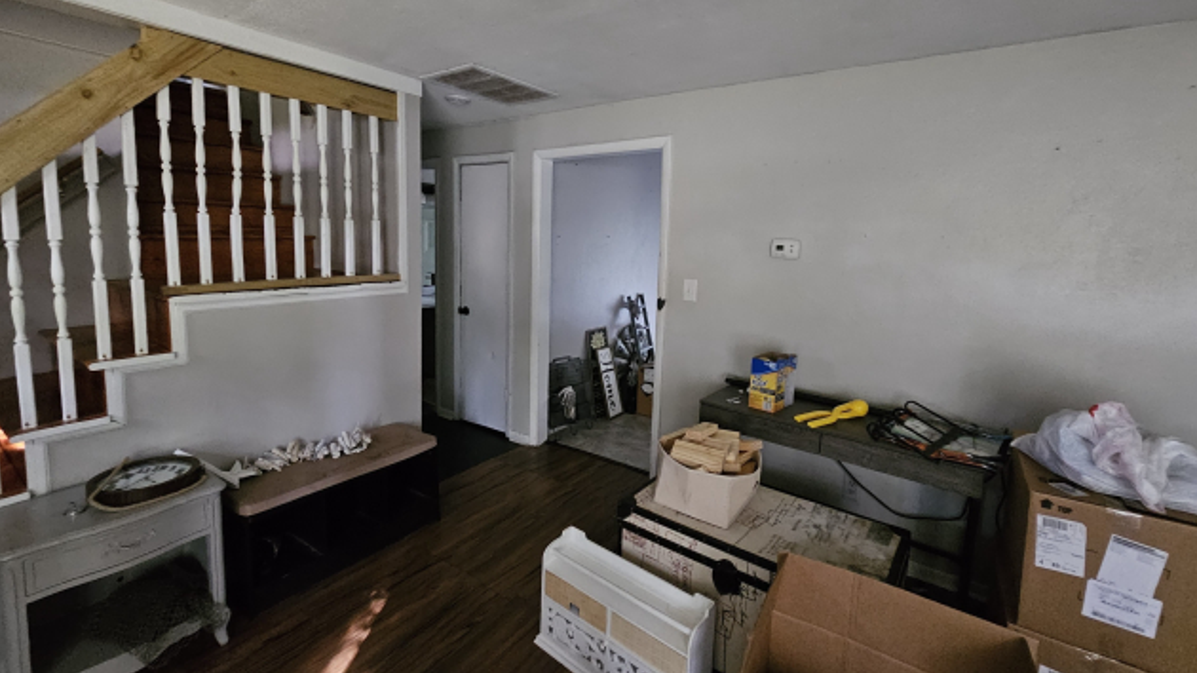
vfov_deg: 70.0
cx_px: 594
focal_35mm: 15
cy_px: 283
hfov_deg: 103.0
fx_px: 476
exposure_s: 1/24
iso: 1000
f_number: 2.2
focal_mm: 2.2
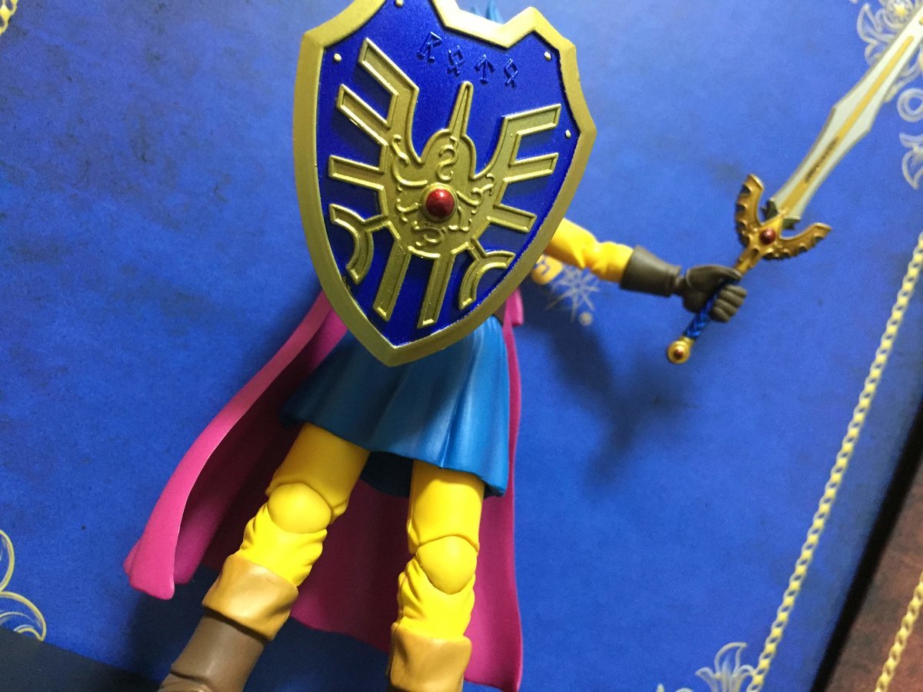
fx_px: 773
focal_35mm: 29
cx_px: 462
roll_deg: -23.4
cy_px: 346
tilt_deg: +5.2
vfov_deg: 48.2
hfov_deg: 61.7
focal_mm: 4.15
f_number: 2.2
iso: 320
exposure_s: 1/15
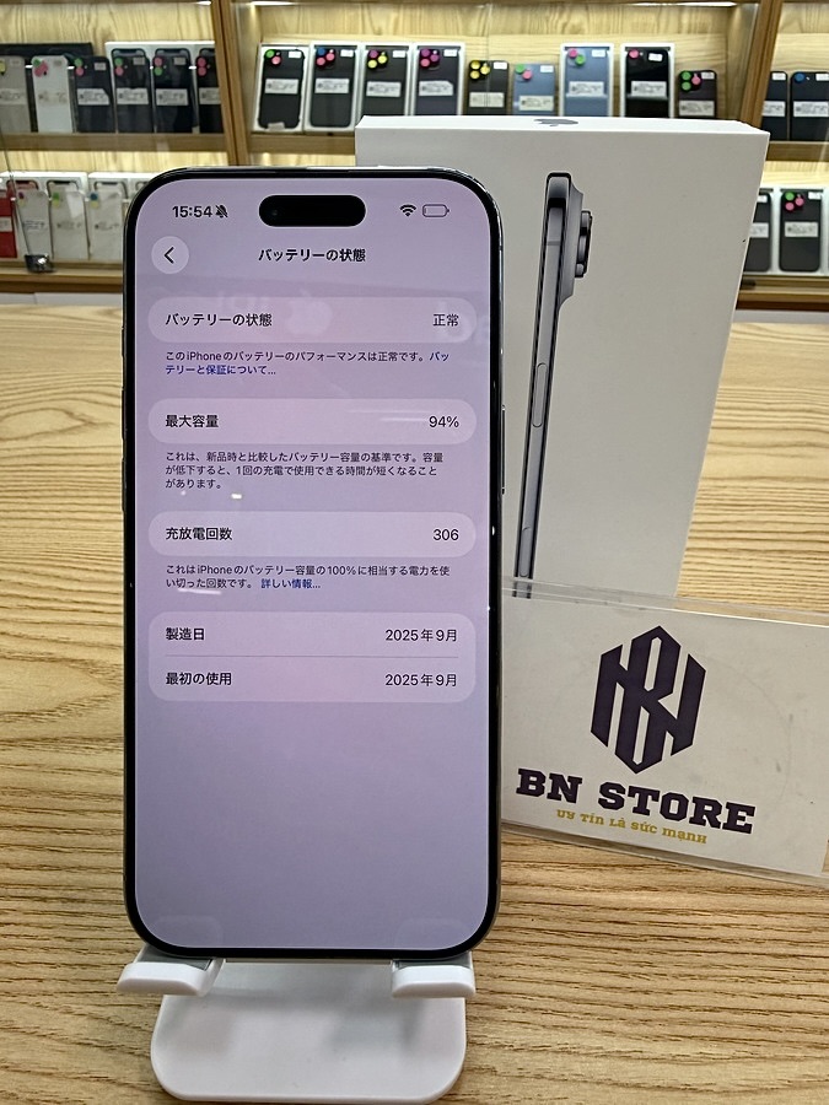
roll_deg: -1.4
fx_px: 766
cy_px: 552
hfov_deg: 56.8
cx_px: 414
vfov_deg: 71.6
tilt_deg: -27.6
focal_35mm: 24
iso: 80
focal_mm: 2.22
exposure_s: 1/120
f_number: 2.2
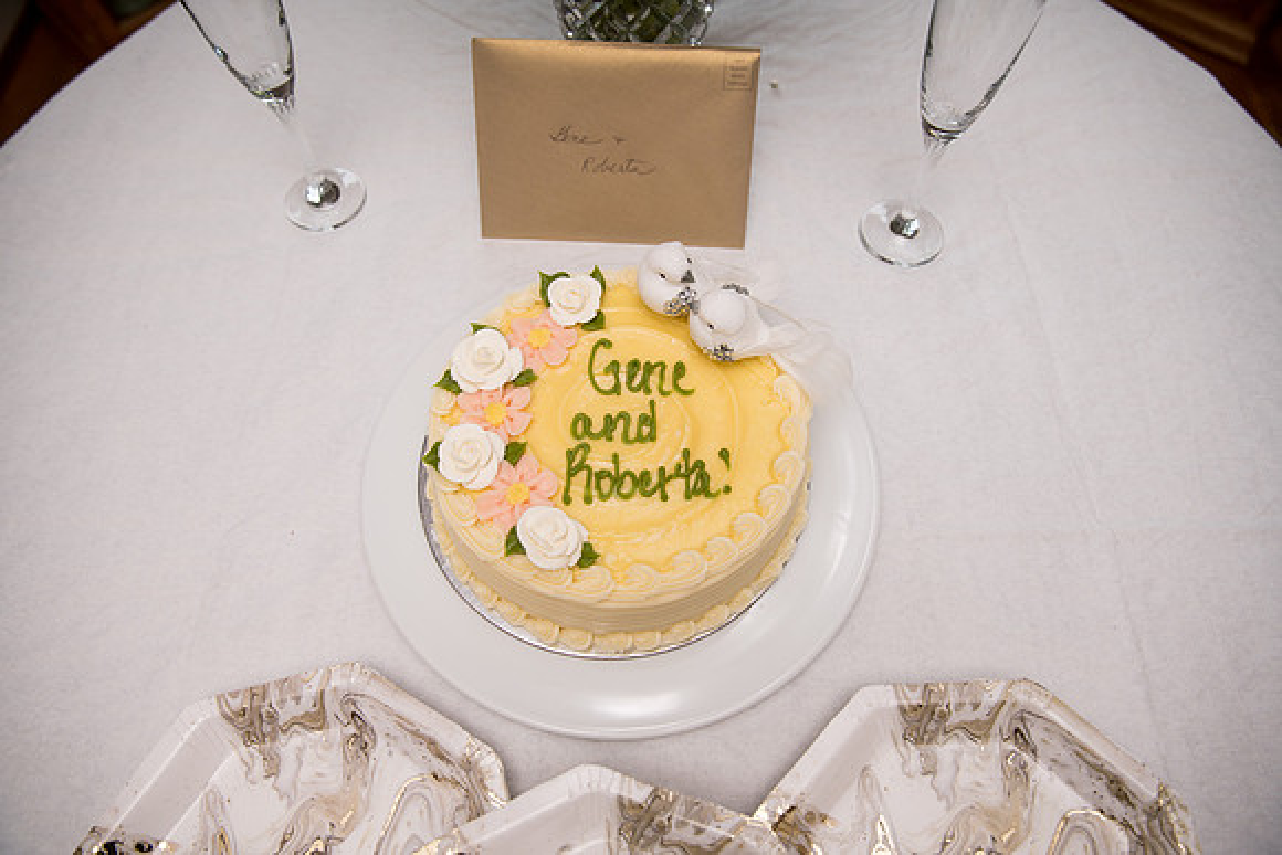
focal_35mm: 24
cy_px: 428
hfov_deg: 73.7
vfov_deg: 53.2
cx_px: 641
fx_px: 855
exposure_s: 1/320
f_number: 4
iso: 320
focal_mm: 24
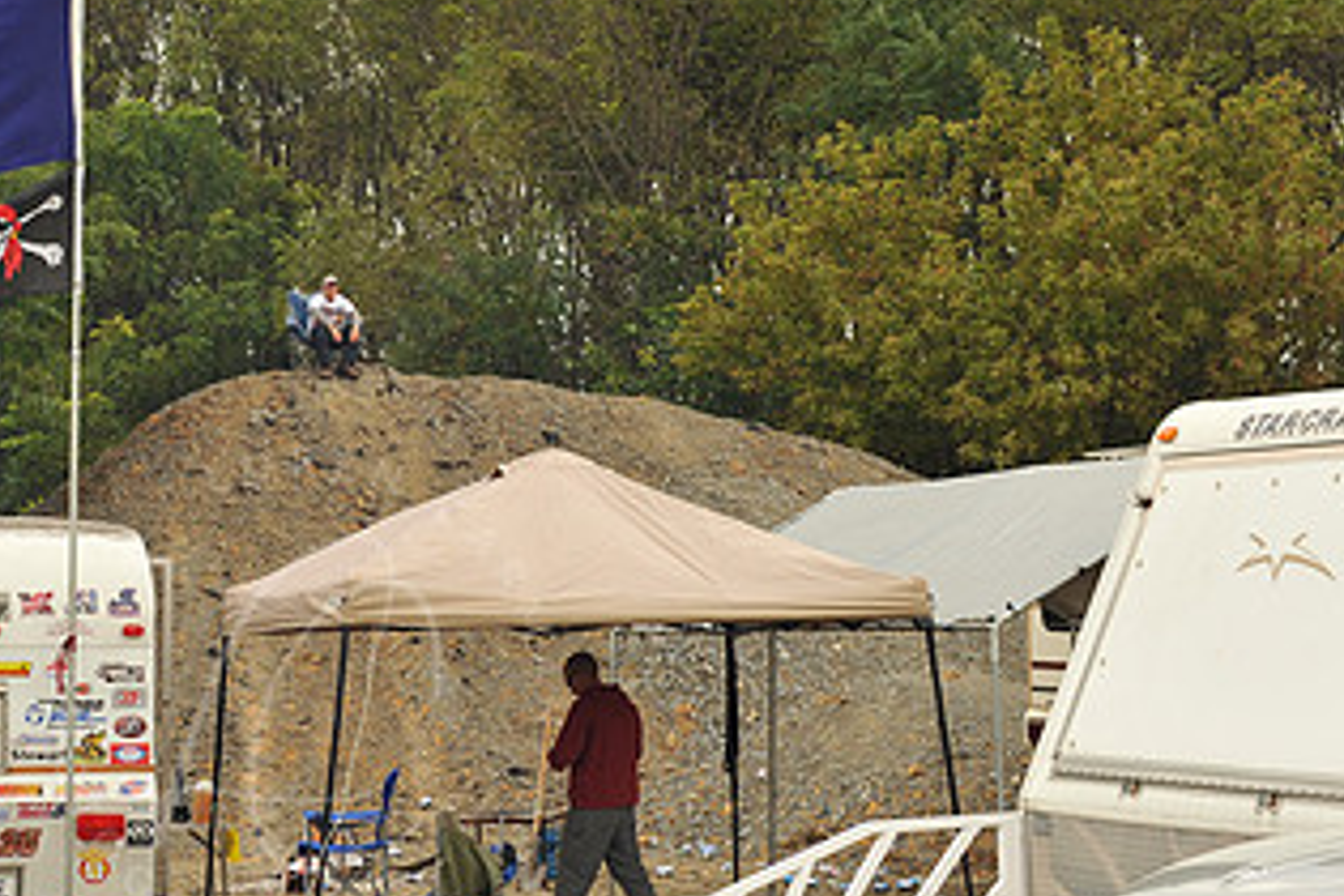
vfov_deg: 14.8
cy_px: 311
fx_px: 3434
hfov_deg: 21.9
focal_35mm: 92
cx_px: 303
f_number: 5.6
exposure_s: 1/250
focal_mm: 50
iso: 320
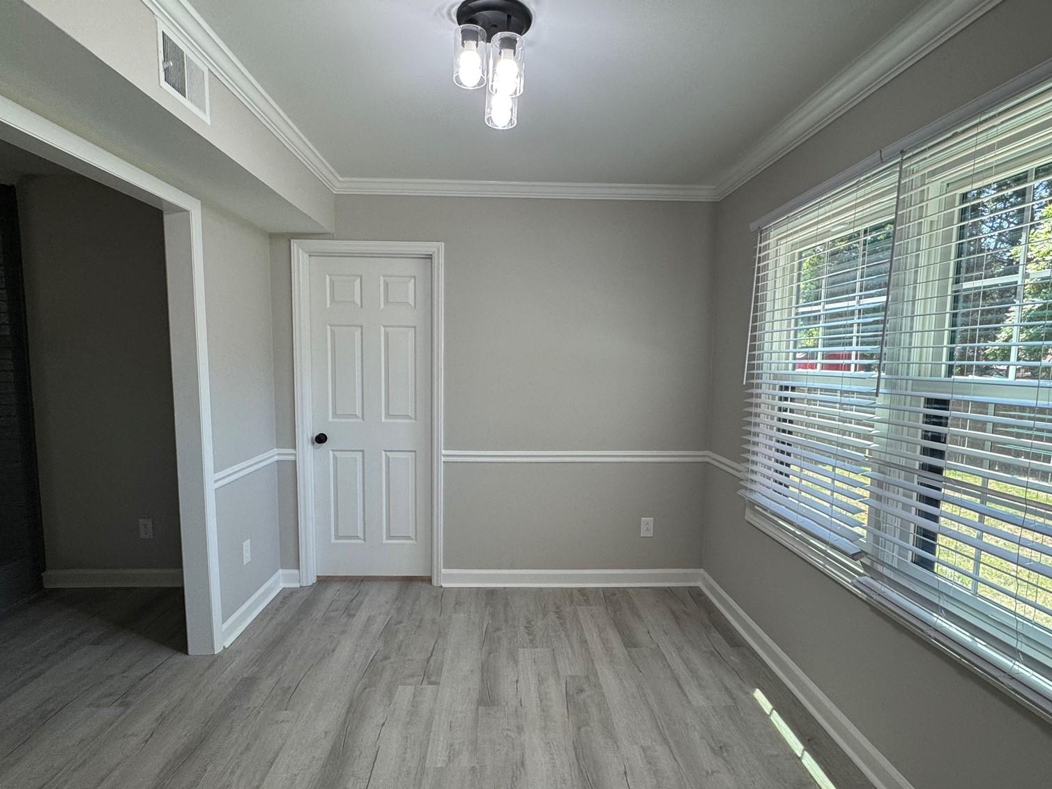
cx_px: 518
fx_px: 577
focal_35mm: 19
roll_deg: -0.3
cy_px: 418
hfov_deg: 84.7
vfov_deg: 68.6
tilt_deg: -6.8
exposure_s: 1/120
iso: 125
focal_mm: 2.22
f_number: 2.2
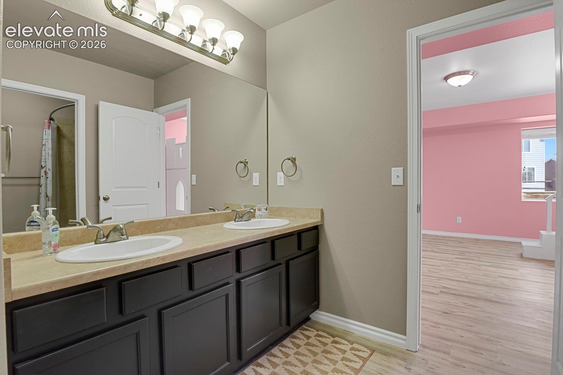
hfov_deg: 93.3
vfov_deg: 70.4
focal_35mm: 17
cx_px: 282
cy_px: 188
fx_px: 266
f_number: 8
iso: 9000
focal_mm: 17
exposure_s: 1/20
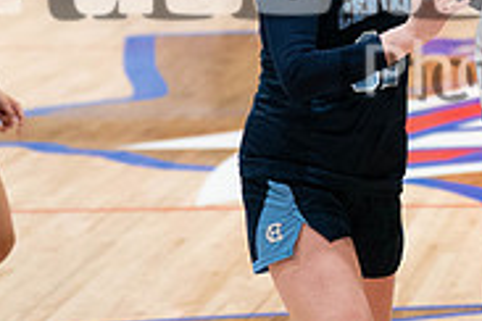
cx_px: 569
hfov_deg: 7.1
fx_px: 3856
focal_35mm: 288
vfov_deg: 4.7
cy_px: -183
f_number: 2.8
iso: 6400
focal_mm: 91
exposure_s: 1/1000
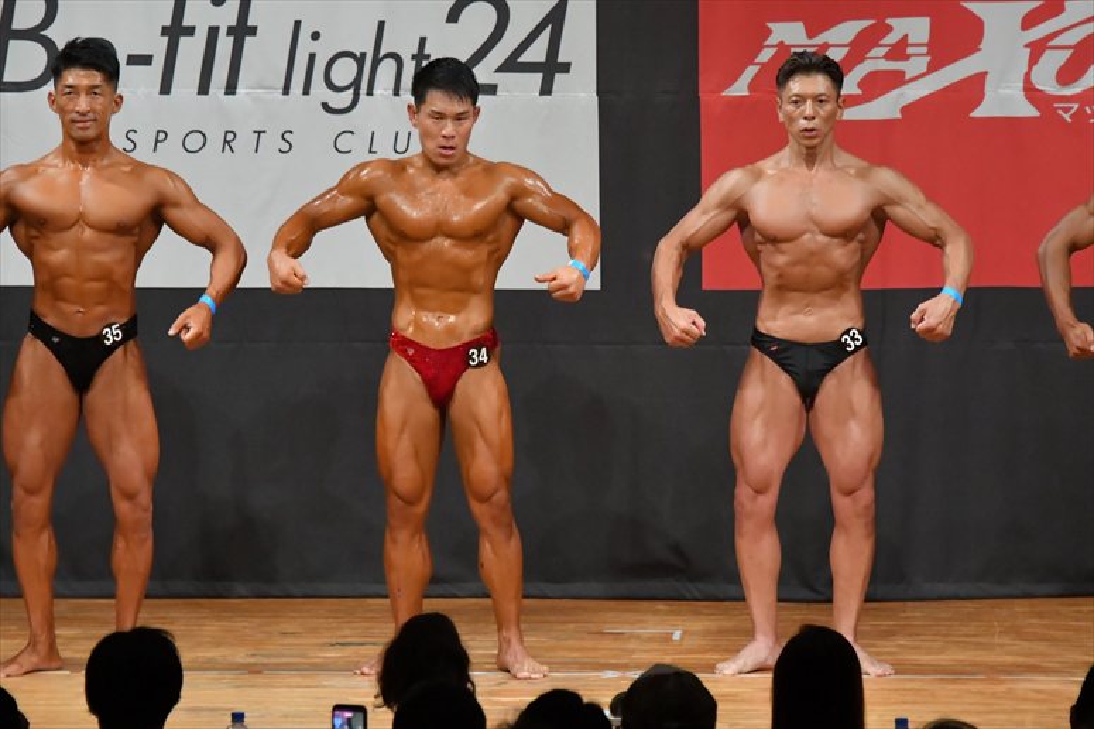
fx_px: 8657
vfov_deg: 4.8
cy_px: 364
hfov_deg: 7.2
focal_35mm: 285
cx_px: 547
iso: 7200
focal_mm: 190
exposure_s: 1/400
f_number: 5.6
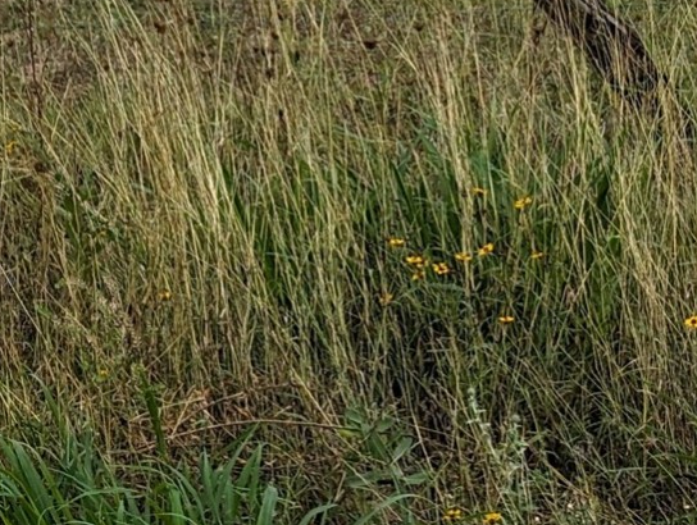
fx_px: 3631
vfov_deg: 8.0
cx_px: -486
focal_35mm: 180
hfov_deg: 10.4
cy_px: -414
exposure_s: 1/432
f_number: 1.85
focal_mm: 6.81
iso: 46
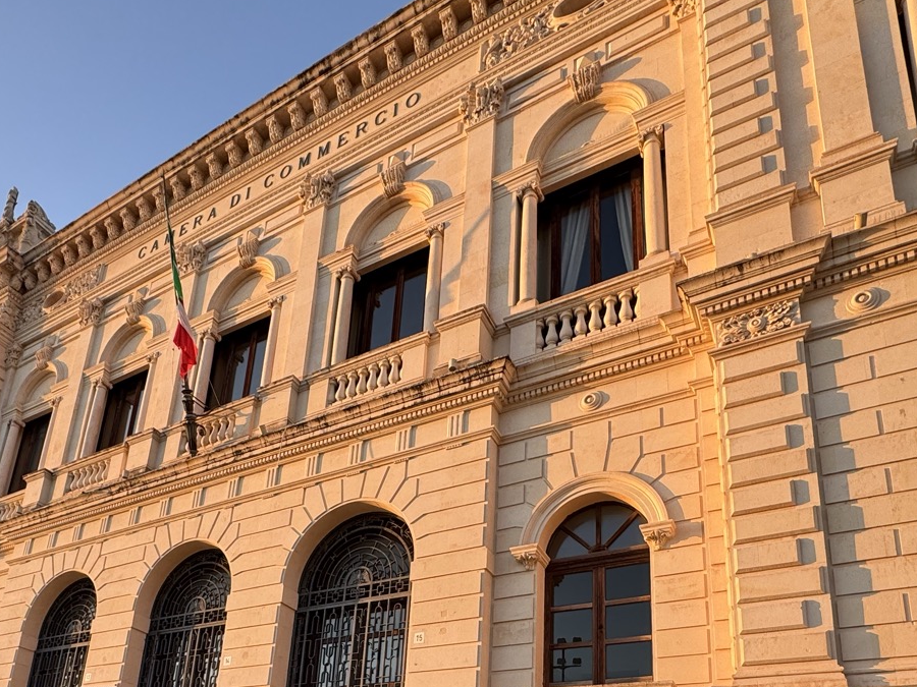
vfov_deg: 43.4
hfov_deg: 62.8
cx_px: 364
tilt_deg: +14.9
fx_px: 742
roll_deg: -5.2
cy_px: 672
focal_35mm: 28
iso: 40
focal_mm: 2.22
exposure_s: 1/270
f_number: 2.2
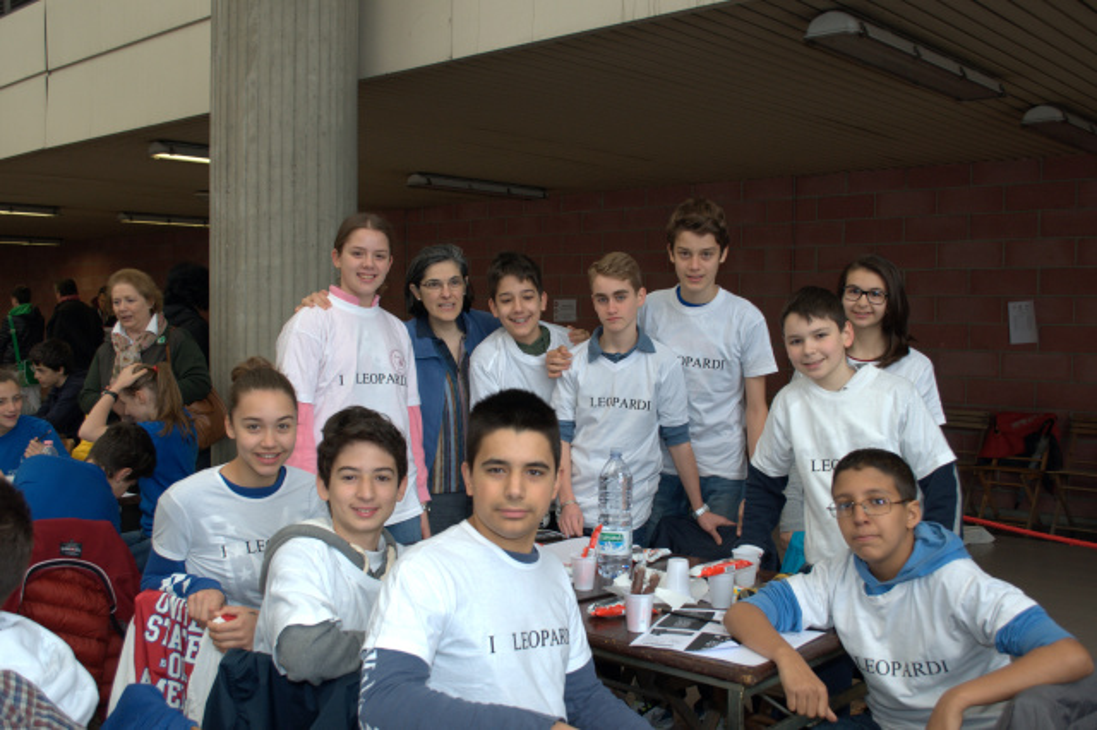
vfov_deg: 36.8
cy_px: 365
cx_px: 548
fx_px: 1096
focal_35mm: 36
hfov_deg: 53.2
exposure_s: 1/125
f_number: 5.6
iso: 360
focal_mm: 24
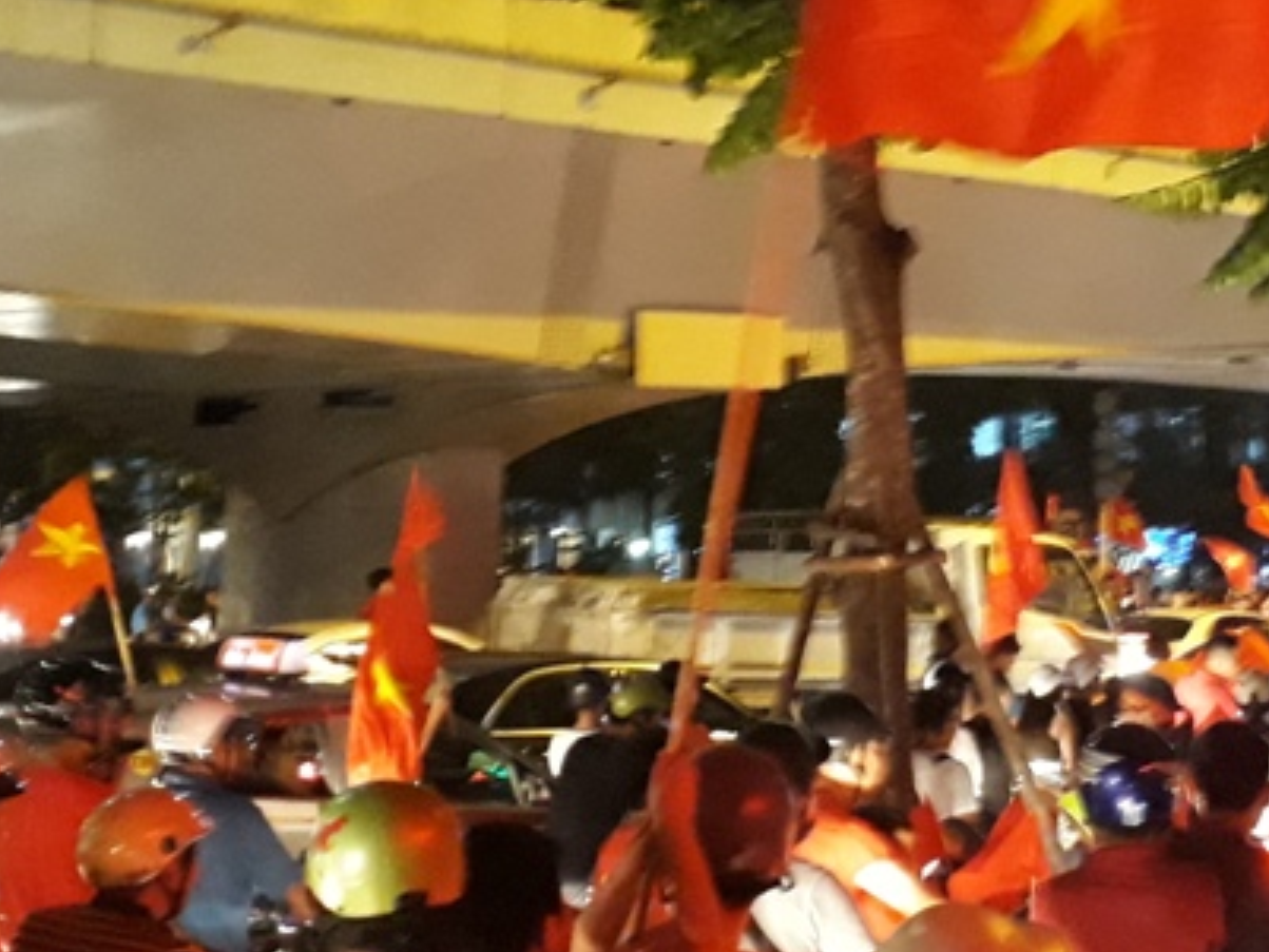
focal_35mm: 69
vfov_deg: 21.3
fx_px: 2530
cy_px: 351
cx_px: 823
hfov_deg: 28.0
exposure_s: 1/17
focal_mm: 3.6
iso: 800
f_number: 1.9
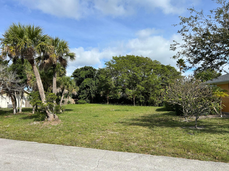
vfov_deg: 53.1
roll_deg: -0.4
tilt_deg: +3.4
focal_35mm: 26
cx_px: 114
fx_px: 172
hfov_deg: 67.3
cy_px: 86
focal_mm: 5.7
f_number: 1.5
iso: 50
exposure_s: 1/4630
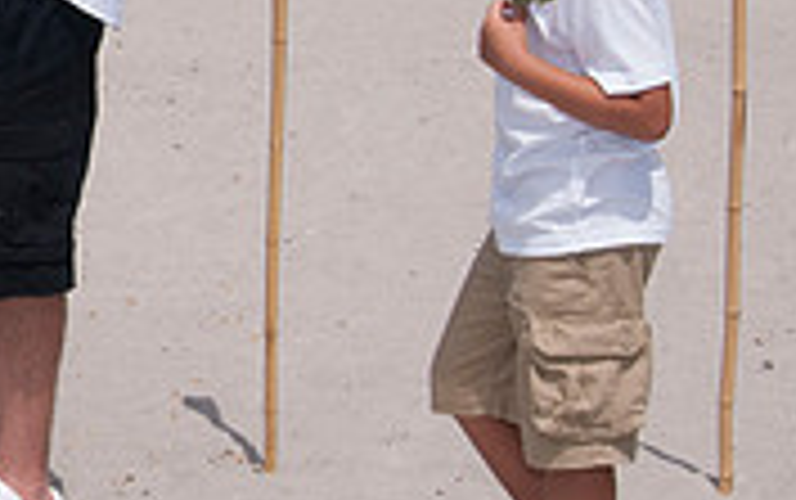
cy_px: -16
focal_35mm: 140
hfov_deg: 14.3
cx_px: -261
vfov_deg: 9.3
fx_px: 3040
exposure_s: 1/250
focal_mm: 28
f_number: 11
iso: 100
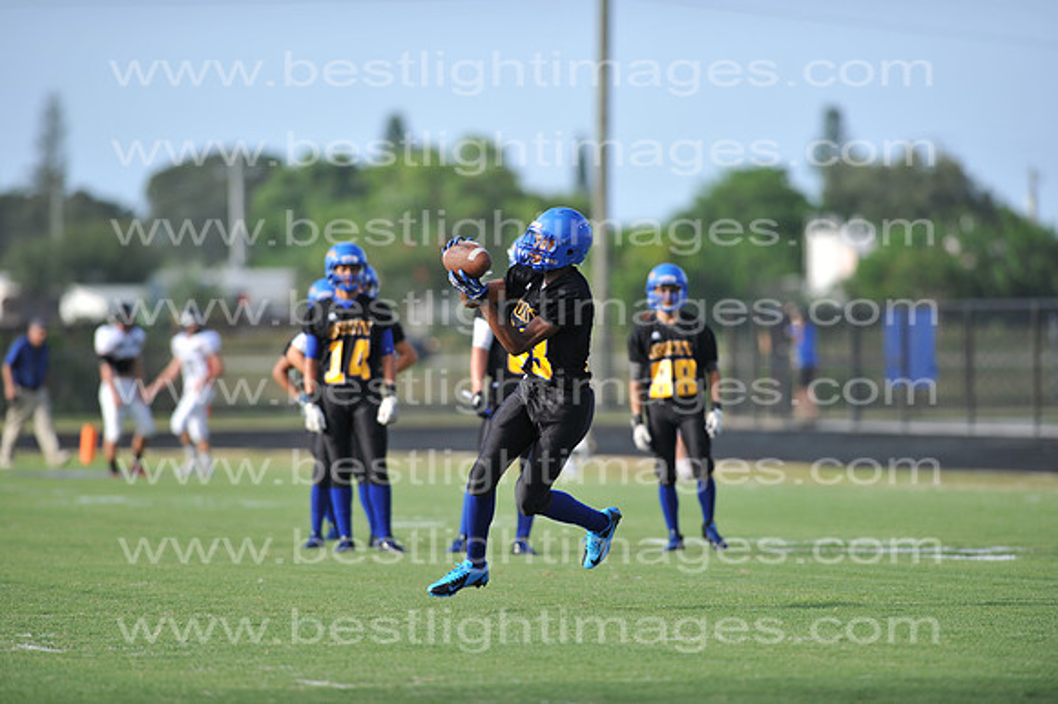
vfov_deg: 4.6
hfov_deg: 6.9
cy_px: 352
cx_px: 529
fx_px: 8811
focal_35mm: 300
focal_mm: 300
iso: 400
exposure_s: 1/2500
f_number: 3.2
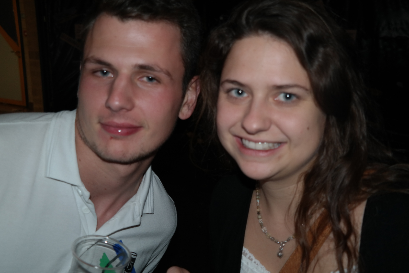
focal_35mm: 33
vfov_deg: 40.0
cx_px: 204
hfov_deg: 57.2
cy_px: 136
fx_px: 375
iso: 400
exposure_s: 1/40
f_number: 4
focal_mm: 22
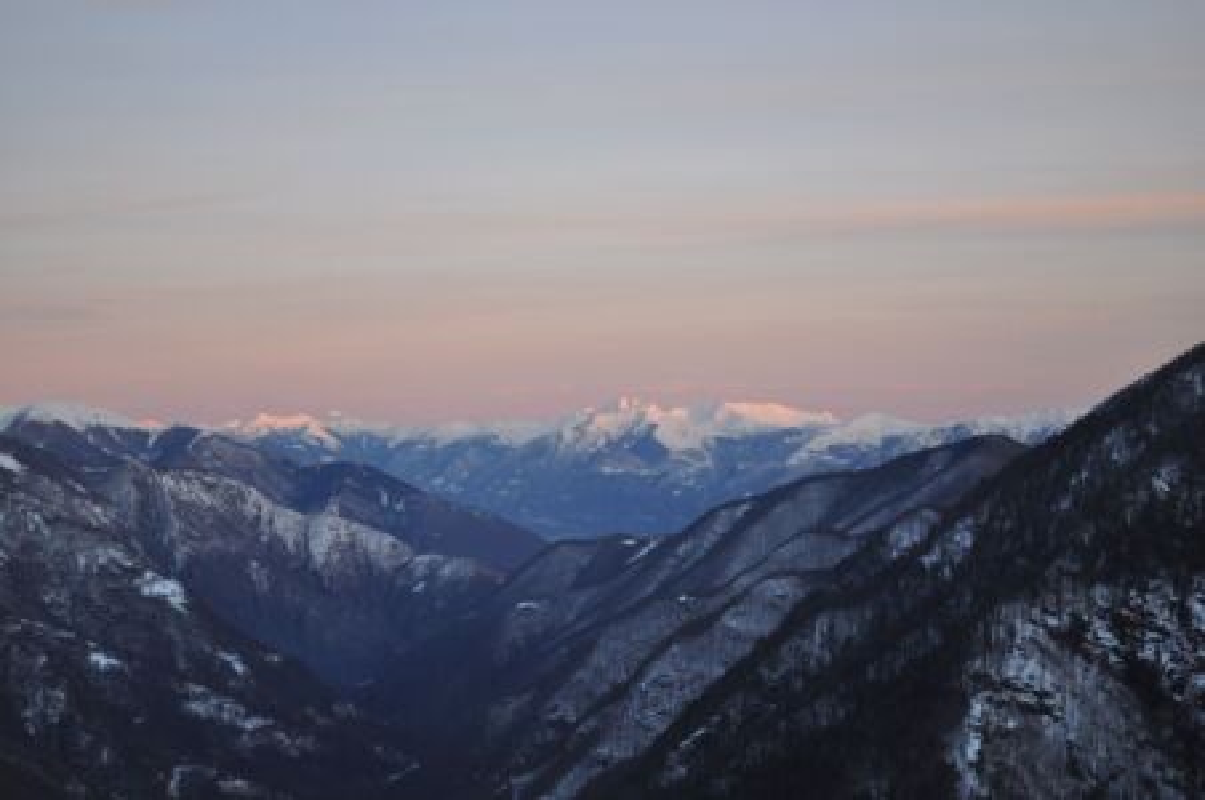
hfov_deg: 28.1
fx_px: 2407
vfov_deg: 18.9
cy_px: 400
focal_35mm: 72
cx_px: 602
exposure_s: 1/125
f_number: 5.3
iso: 450
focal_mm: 48
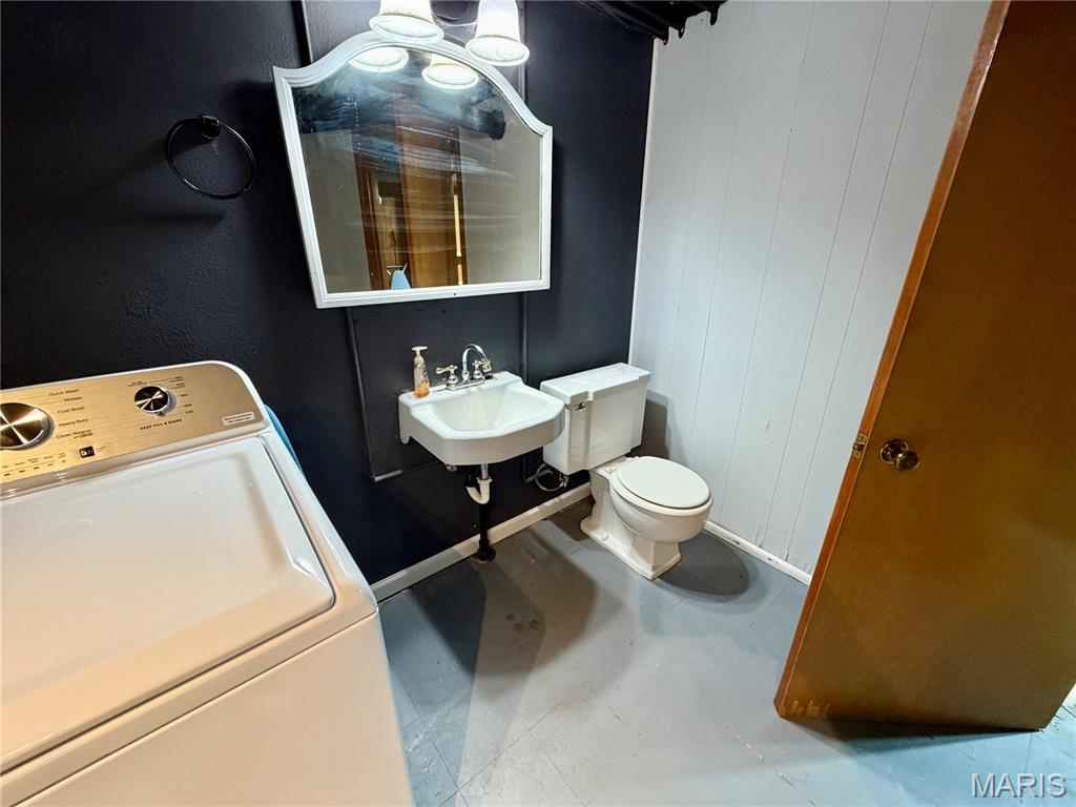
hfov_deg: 102.1
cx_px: 538
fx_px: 435
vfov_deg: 85.7
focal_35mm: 14
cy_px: 404
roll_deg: -0.6
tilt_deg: -21.4
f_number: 2.2
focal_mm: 2.22
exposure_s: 1/60
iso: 320
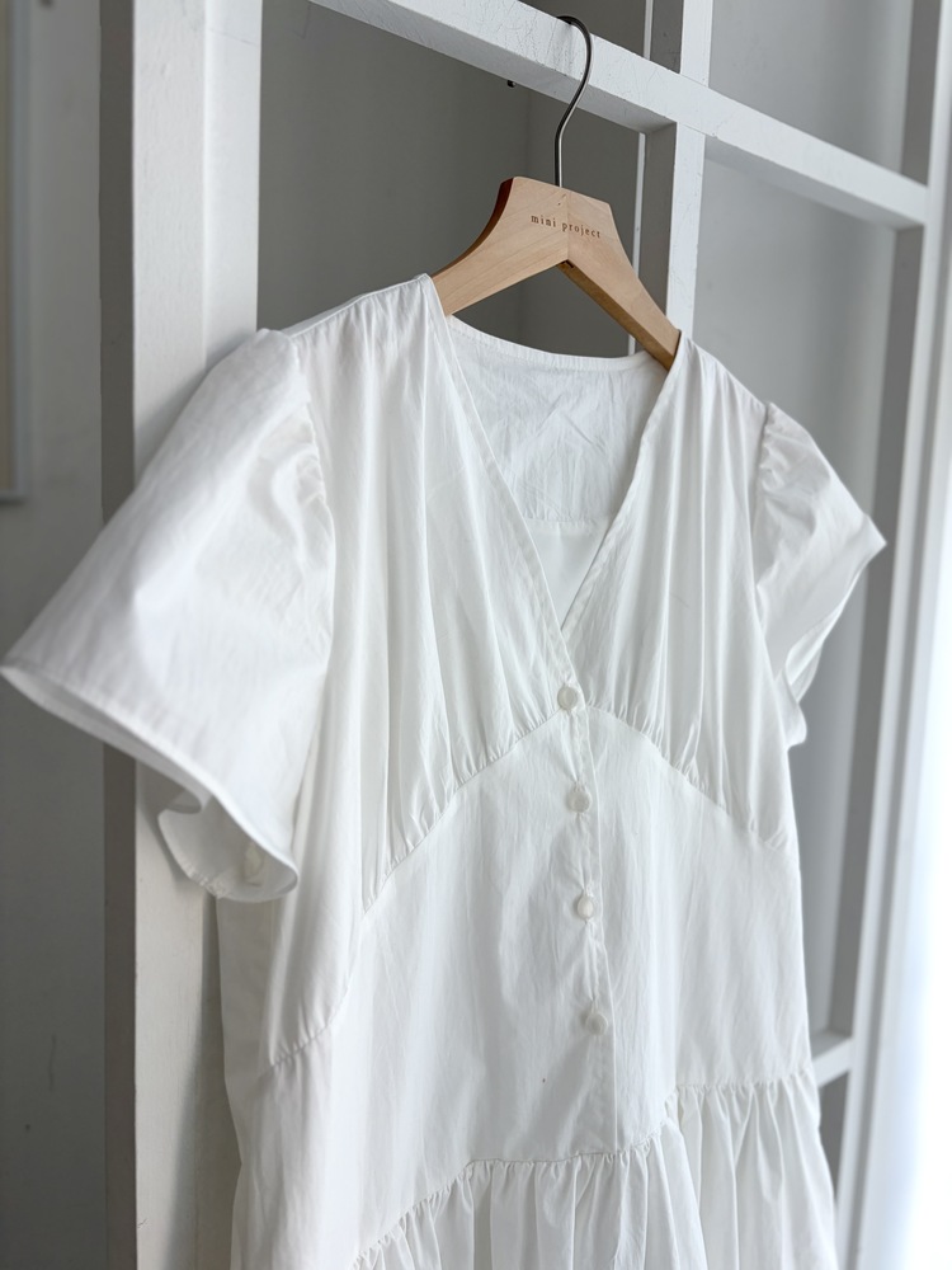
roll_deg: -2.1
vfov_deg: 67.3
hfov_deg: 53.1
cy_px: 635
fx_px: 953
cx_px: 476
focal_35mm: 26
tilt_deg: -6.0
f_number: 1.6
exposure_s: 1/120
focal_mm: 5.96
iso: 50
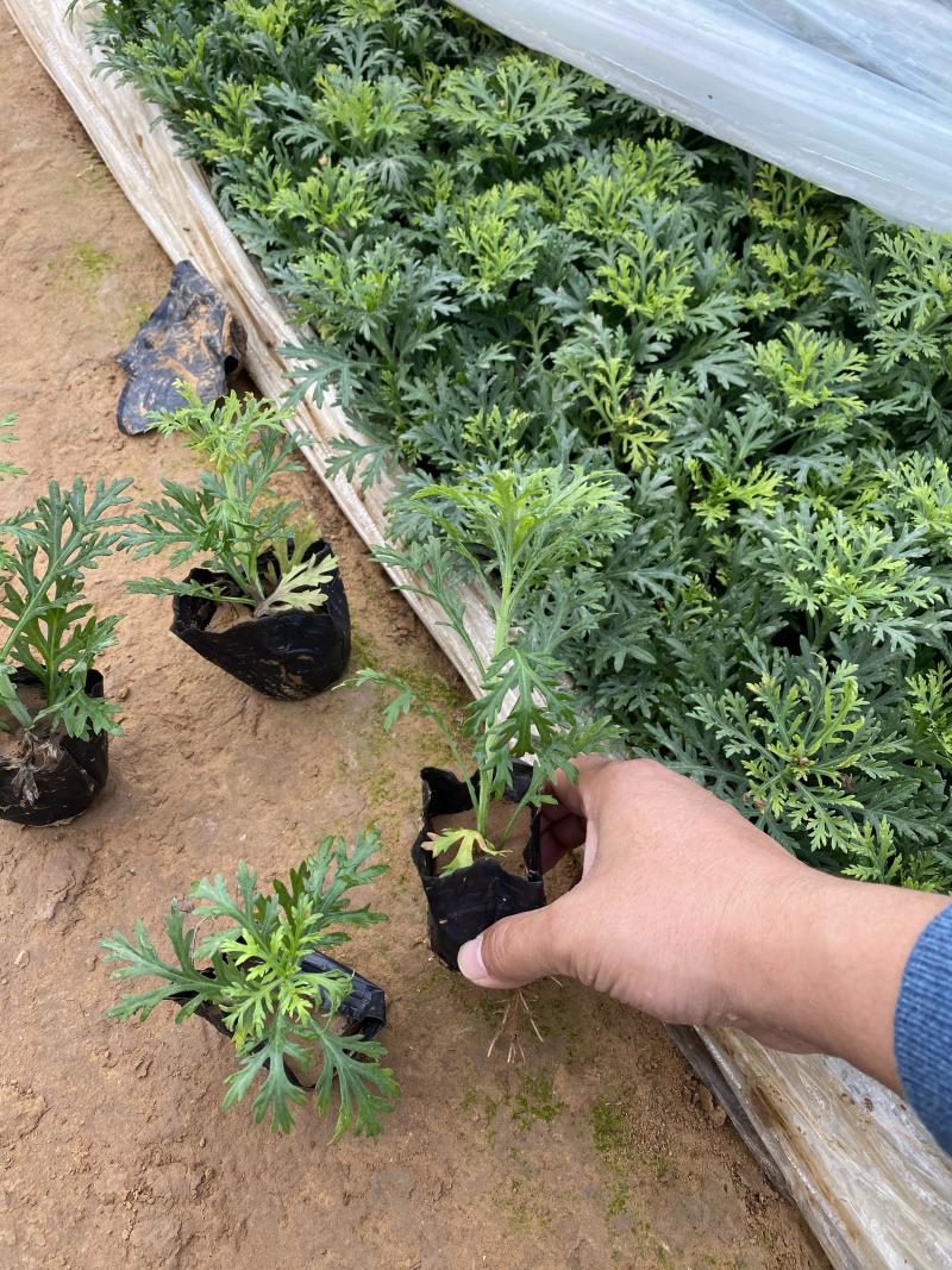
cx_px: 476
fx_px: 954
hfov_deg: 53.1
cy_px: 635
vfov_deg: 67.3
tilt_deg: -58.2
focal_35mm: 26
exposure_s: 1/253
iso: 32
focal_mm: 4.25
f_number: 1.8
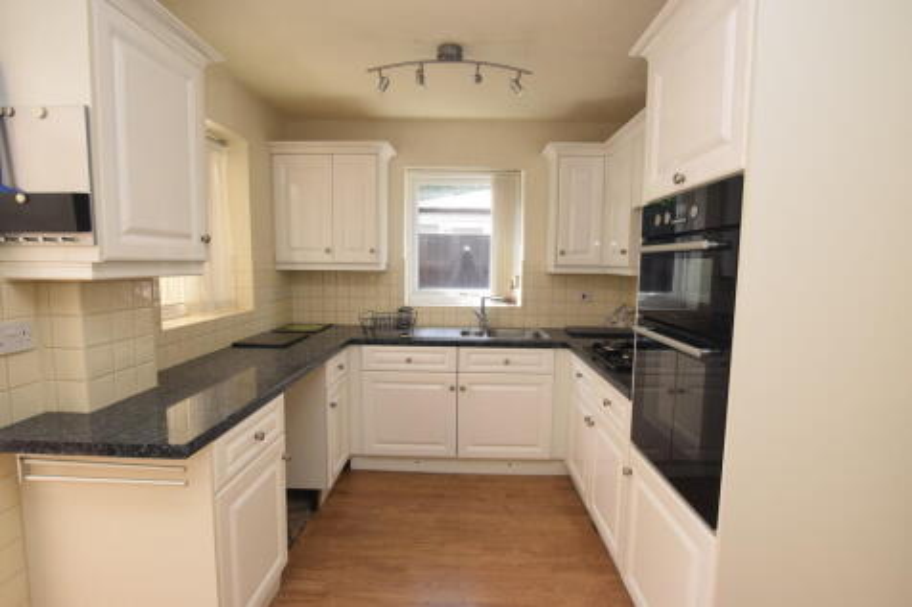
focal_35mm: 17
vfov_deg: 69.6
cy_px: 304
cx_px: 456
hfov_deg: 92.5
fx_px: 437
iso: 800
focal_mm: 11.5
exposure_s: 1/100
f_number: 5
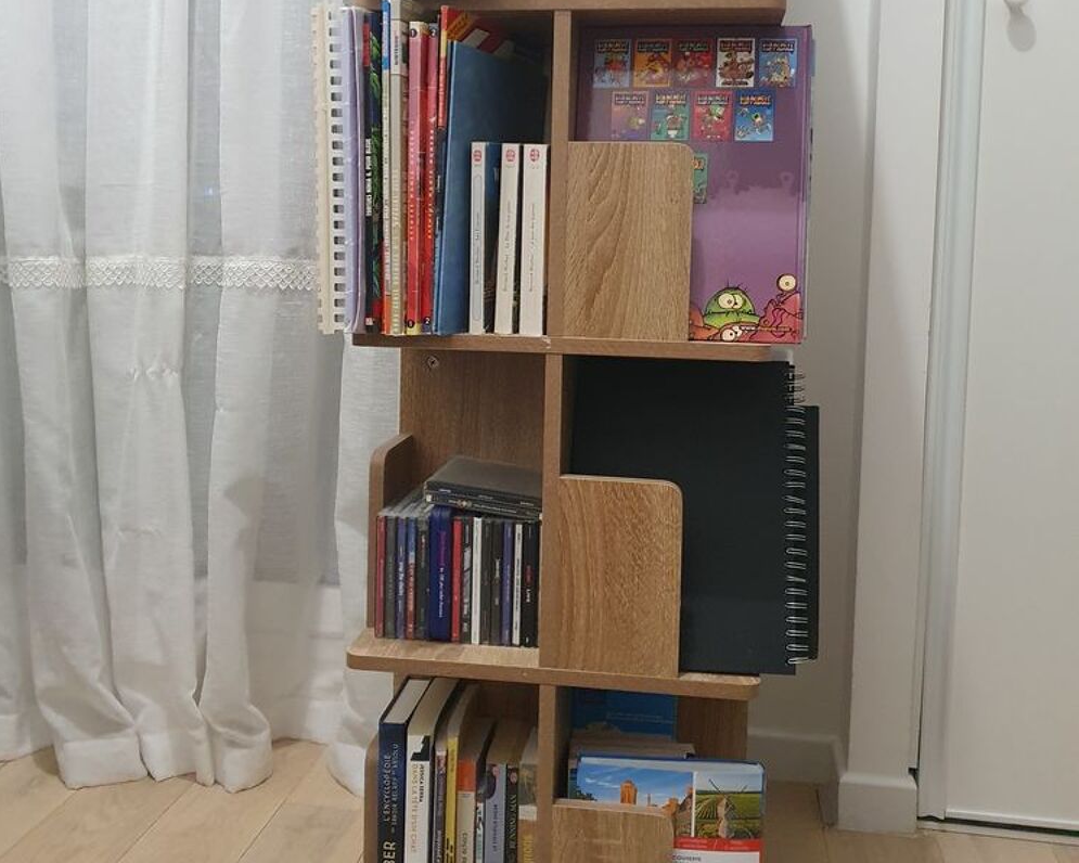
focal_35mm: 34
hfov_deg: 52.8
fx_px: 1086
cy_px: 337
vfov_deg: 43.1
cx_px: 538
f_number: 1.5
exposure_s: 1/50
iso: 640
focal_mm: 4.32
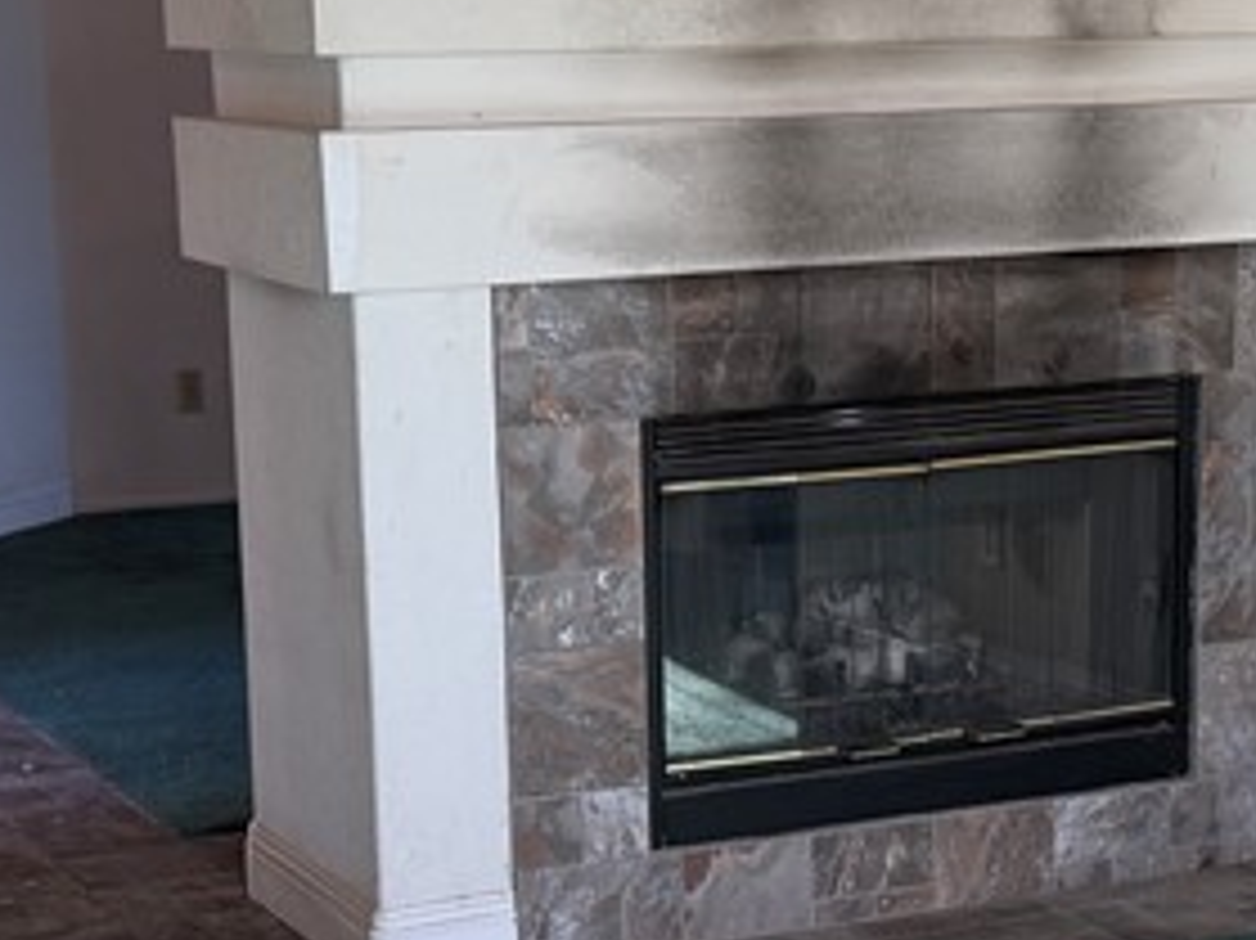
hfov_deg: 22.2
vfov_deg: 16.6
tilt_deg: -12.7
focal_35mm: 88
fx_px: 3192
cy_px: 756
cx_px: 770
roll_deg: +0.4
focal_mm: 6.76
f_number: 1.78
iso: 125
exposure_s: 1/121
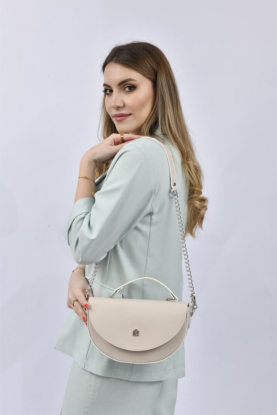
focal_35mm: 62
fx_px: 716
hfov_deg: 21.9
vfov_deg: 32.4
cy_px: 208
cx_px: 138
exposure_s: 1/160
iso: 200
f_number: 13
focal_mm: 62
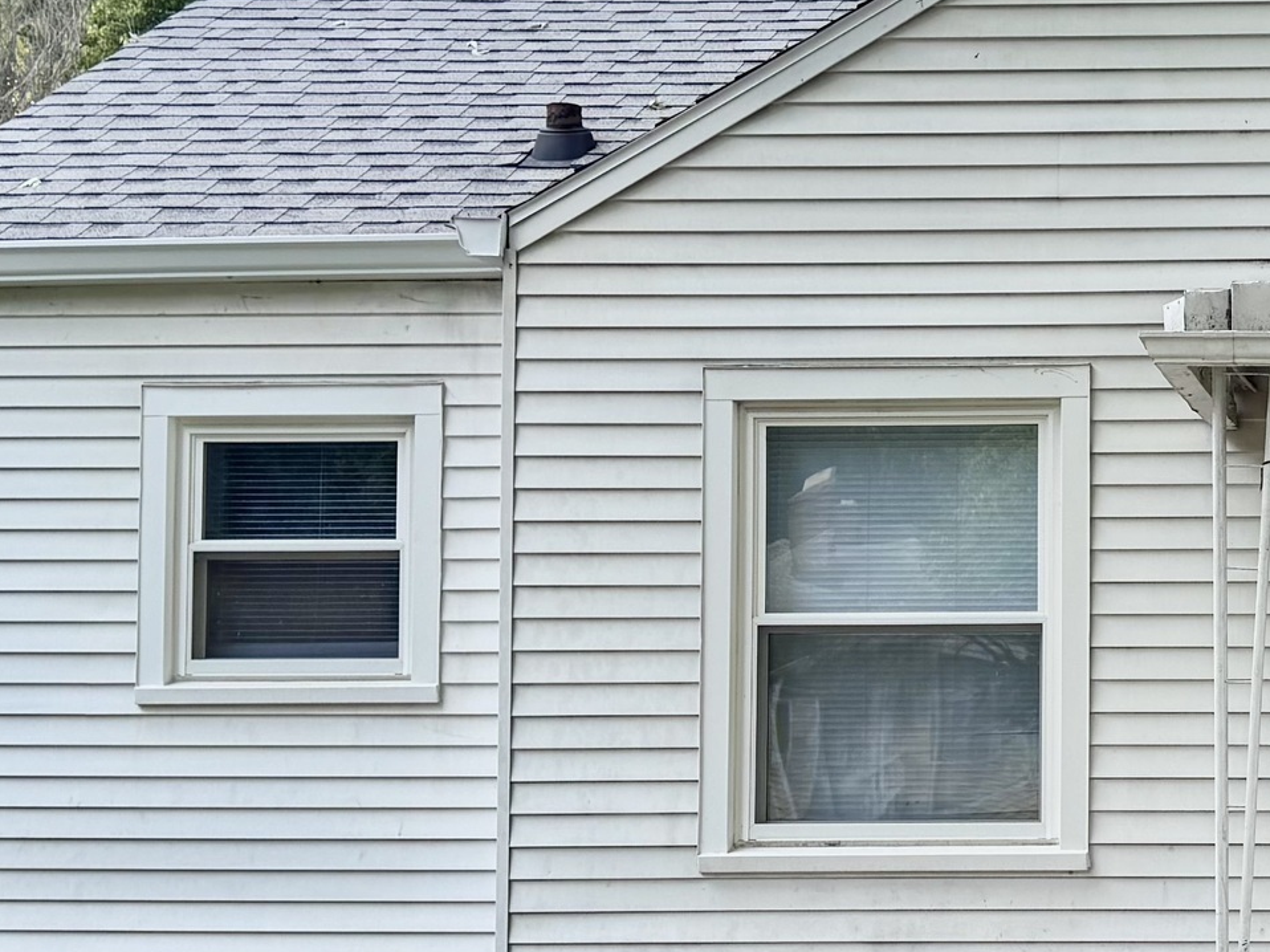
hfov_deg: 23.8
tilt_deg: +2.0
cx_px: 1392
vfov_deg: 19.1
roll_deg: +0.0
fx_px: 2824
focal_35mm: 77
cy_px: 585
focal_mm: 6.76
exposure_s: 1/1238
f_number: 1.78
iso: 80
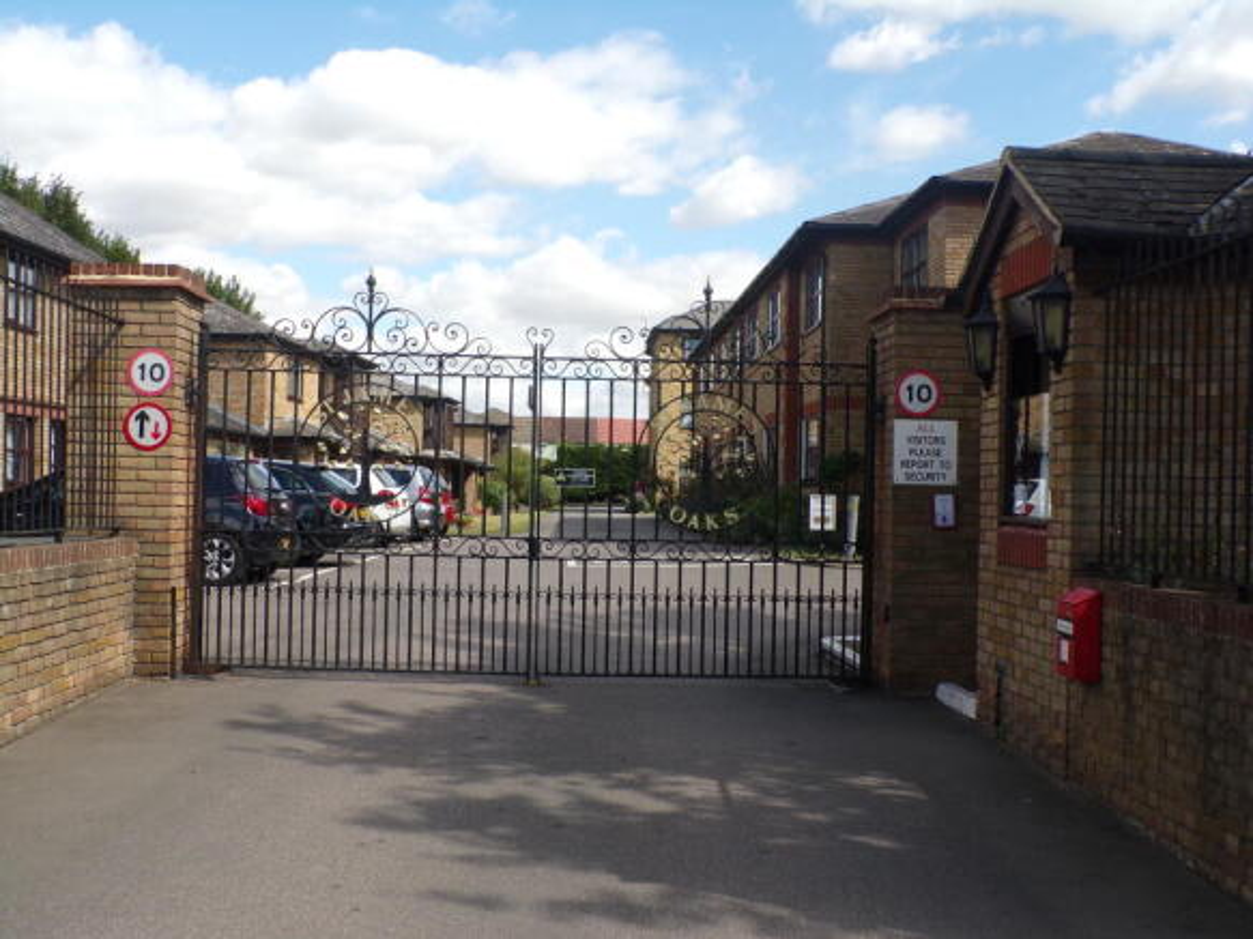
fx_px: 1339
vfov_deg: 38.7
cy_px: 470
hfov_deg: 50.1
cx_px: 626
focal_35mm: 37
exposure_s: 1/340
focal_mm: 6.6
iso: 80
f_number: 4.7
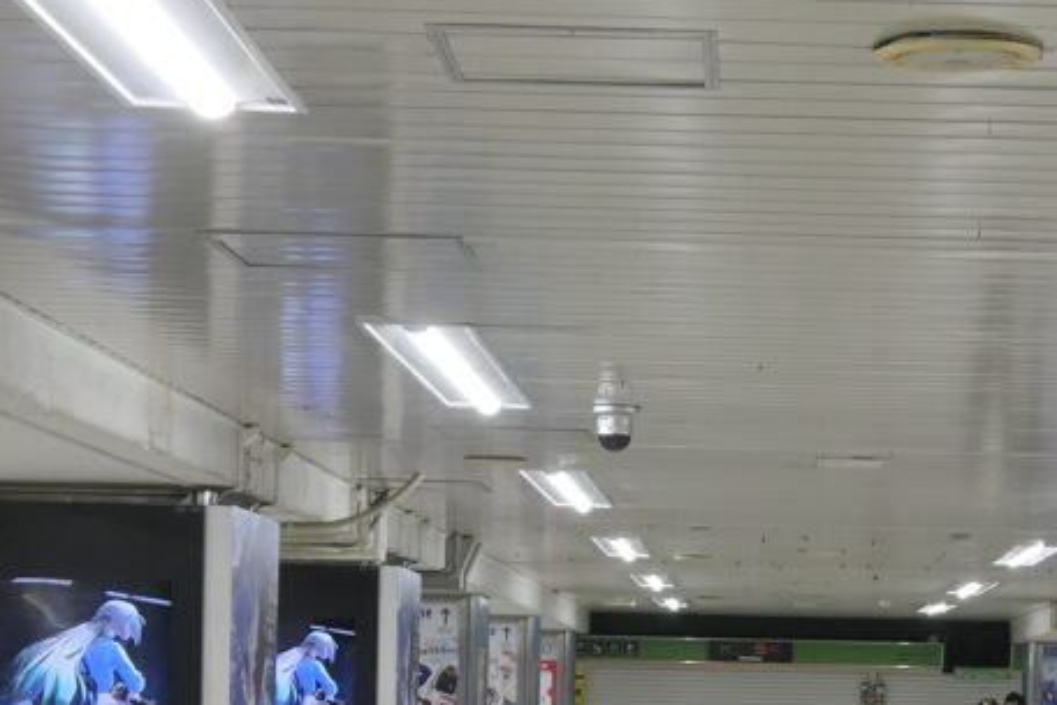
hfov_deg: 20.0
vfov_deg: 13.3
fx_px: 2965
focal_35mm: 101
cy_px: 802
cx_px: 834
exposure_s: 1/125
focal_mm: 8.8
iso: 125
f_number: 2.8
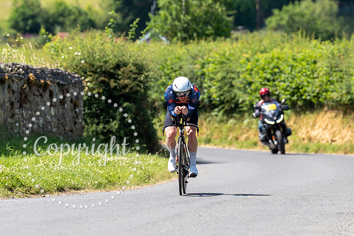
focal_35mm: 387
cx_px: 187
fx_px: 3810
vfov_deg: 3.6
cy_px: 141
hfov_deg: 5.3
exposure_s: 1/800
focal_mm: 200
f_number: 4
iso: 100
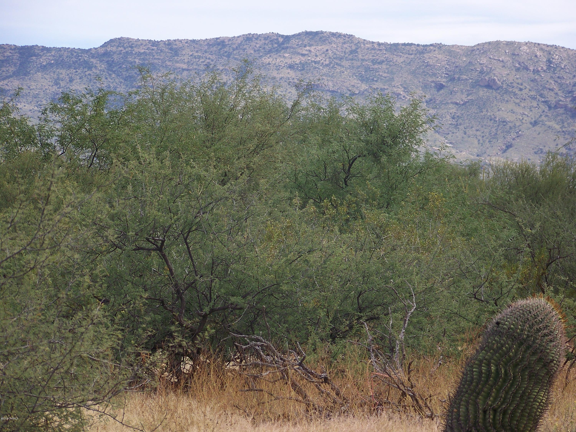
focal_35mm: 196
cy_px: 216
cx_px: 288
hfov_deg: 10.1
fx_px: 3261
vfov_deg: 7.6
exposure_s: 1/640
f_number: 3.6
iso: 64
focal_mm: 31.6
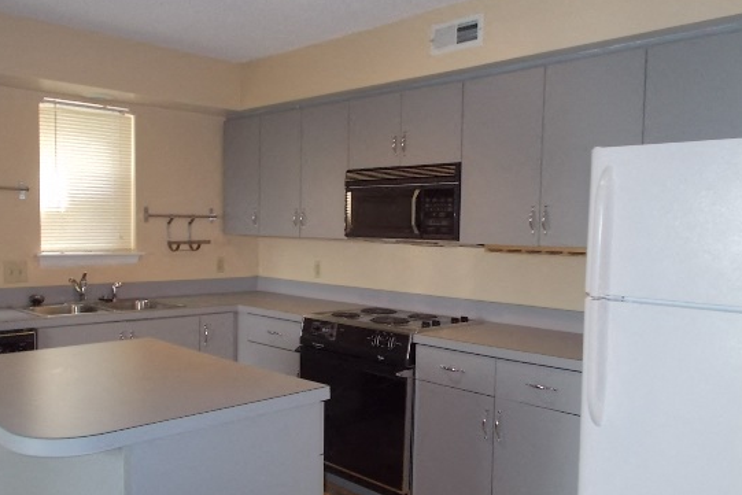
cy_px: 266
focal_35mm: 32
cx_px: 322
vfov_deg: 41.1
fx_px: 660
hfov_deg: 58.5
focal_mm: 4.6
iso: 200
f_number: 3.2
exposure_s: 1/25
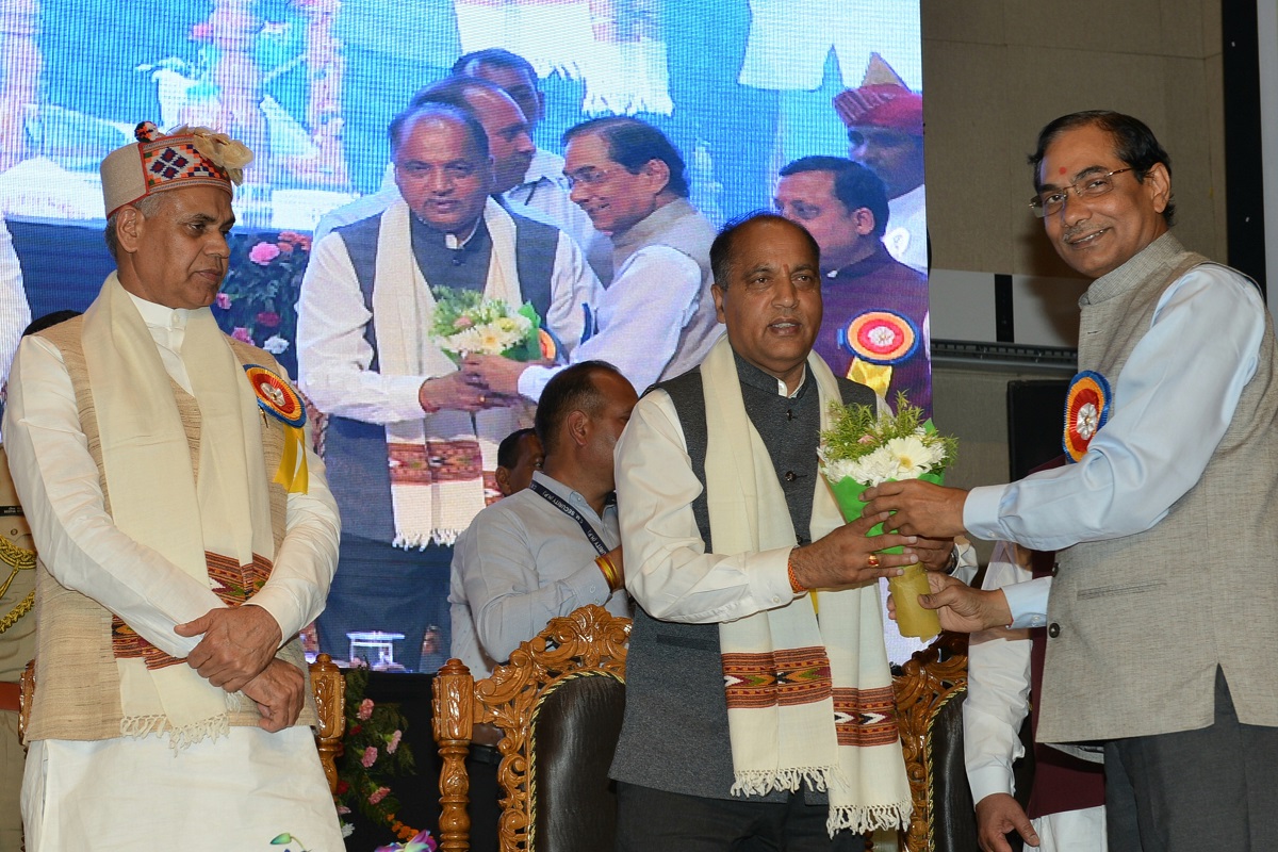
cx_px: 639
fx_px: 1775
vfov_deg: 27.0
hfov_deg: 39.6
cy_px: 426
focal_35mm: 50
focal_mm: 50
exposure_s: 1/125
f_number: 5.6
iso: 320
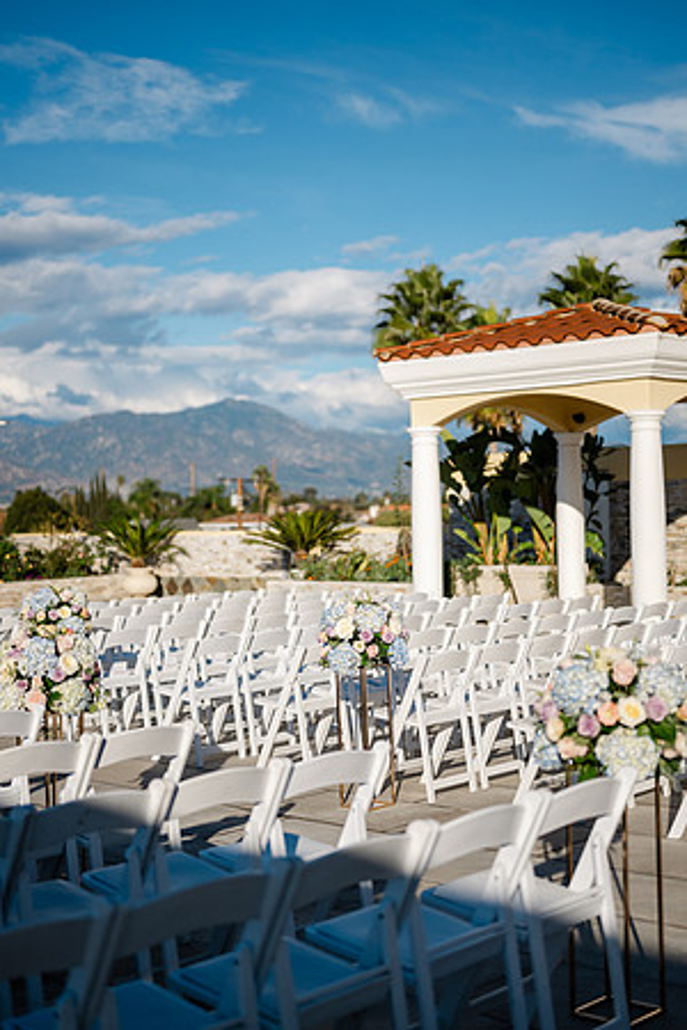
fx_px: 1431
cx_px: 344
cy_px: 515
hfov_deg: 27.0
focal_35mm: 50
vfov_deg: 39.6
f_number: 1.8
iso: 64
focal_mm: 50
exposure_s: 1/8000
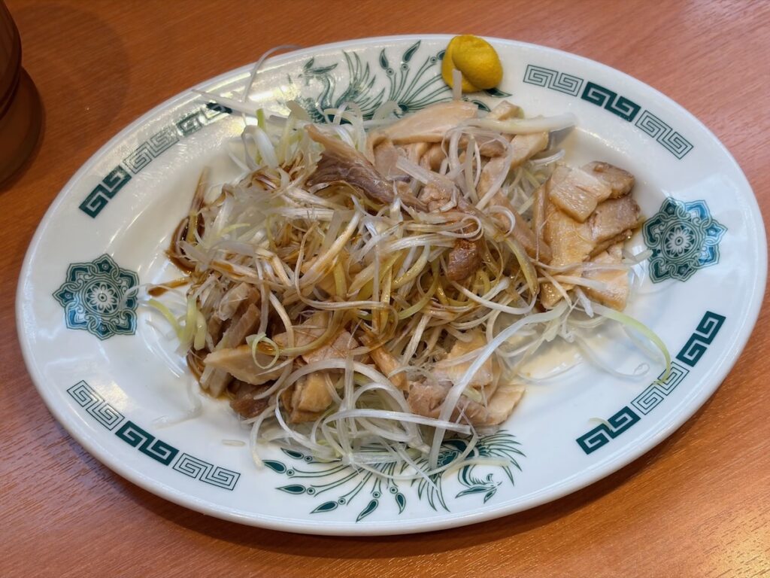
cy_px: 289
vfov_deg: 28.0
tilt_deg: -64.6
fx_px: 1157
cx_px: 385
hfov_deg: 36.8
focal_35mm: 52
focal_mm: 5.96
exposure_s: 1/121
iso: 32
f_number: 1.6
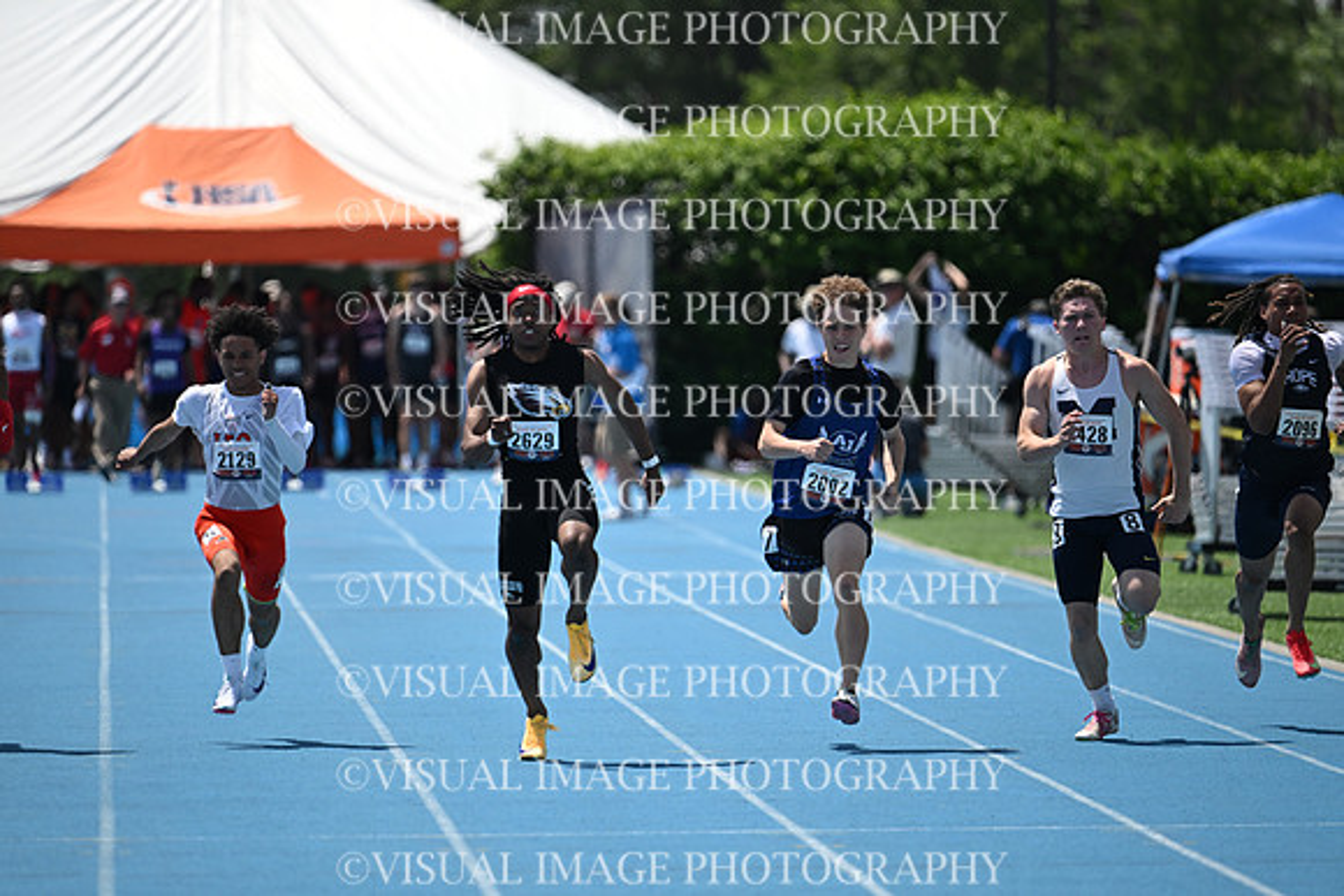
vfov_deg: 3.4
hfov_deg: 5.2
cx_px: 672
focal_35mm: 400
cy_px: 448
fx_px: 14936
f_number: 4.5
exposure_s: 1/5000
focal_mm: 400
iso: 640
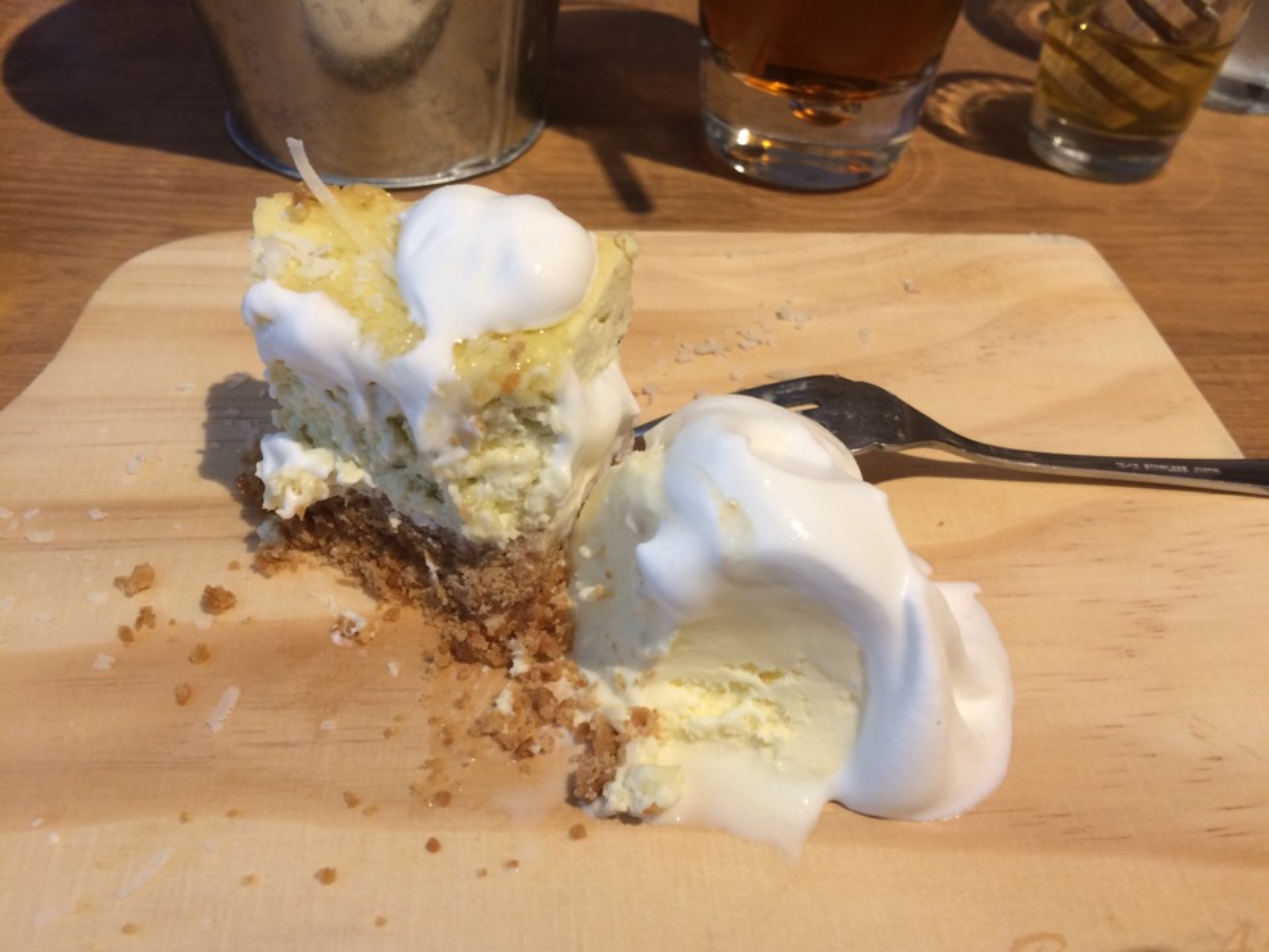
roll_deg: -5.0
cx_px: 634
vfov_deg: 48.2
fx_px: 1063
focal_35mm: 29
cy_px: 476
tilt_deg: -43.3
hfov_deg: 61.7
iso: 40
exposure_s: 1/40
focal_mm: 4.15
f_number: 2.2
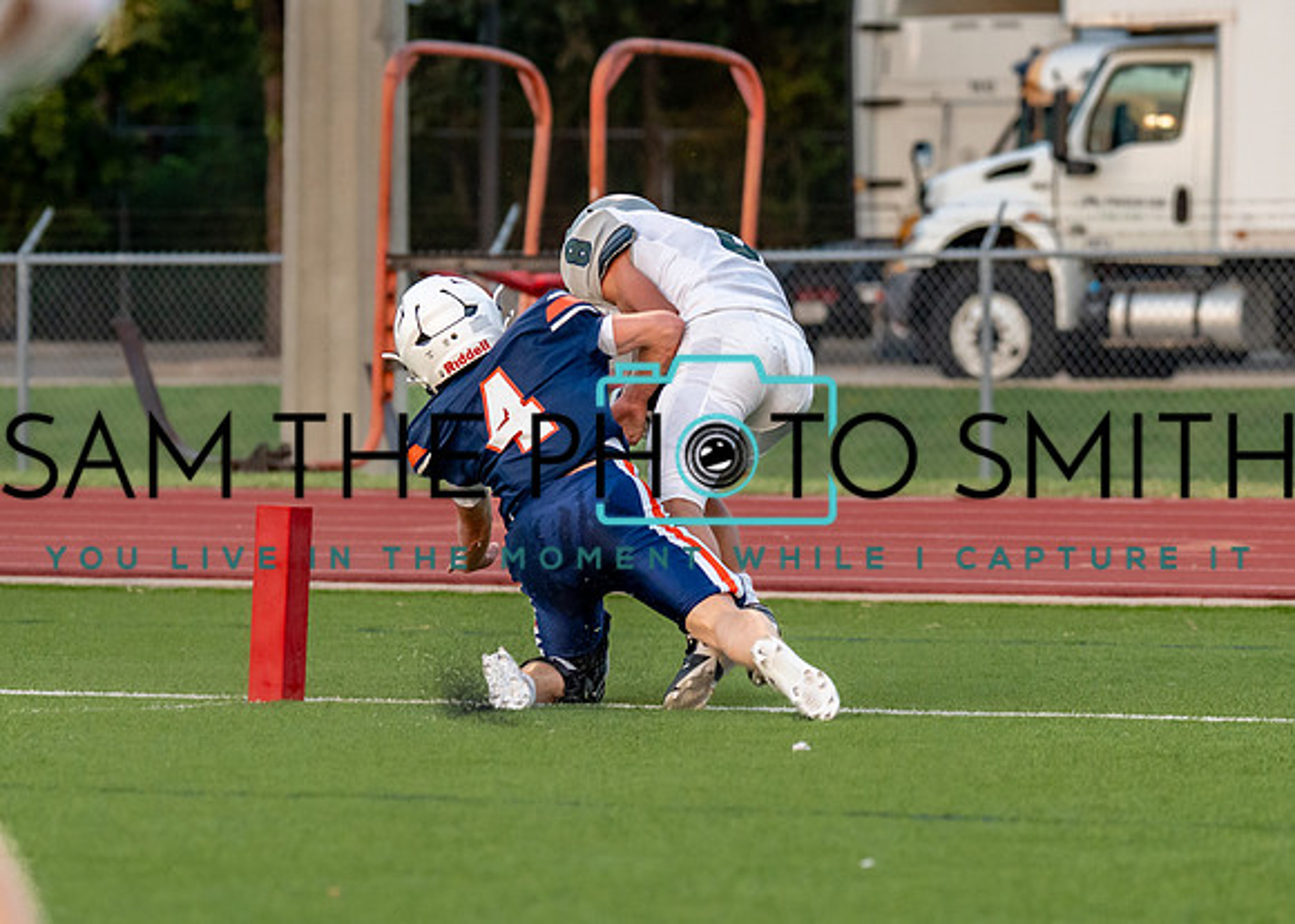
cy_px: 513
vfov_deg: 6.1
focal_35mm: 237
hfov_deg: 8.5
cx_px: 584
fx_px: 8698
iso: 1000
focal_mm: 108
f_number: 2.8
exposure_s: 1/1000
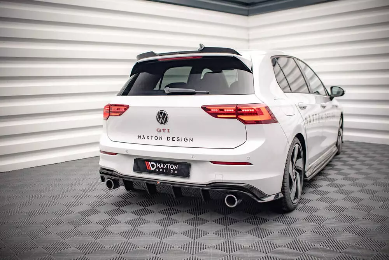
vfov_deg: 37.9
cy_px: 130
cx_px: 194
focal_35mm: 35
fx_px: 378
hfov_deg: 54.4
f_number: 2.2
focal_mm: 35
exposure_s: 1/160
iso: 1000
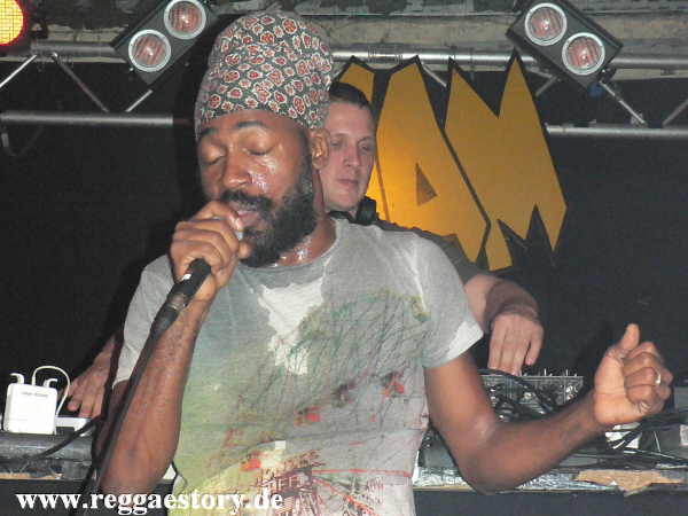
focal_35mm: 56
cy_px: 258
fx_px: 1113
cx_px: 344
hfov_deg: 34.3
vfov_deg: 26.1
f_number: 3.2
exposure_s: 1/60
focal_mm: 9.6
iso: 400
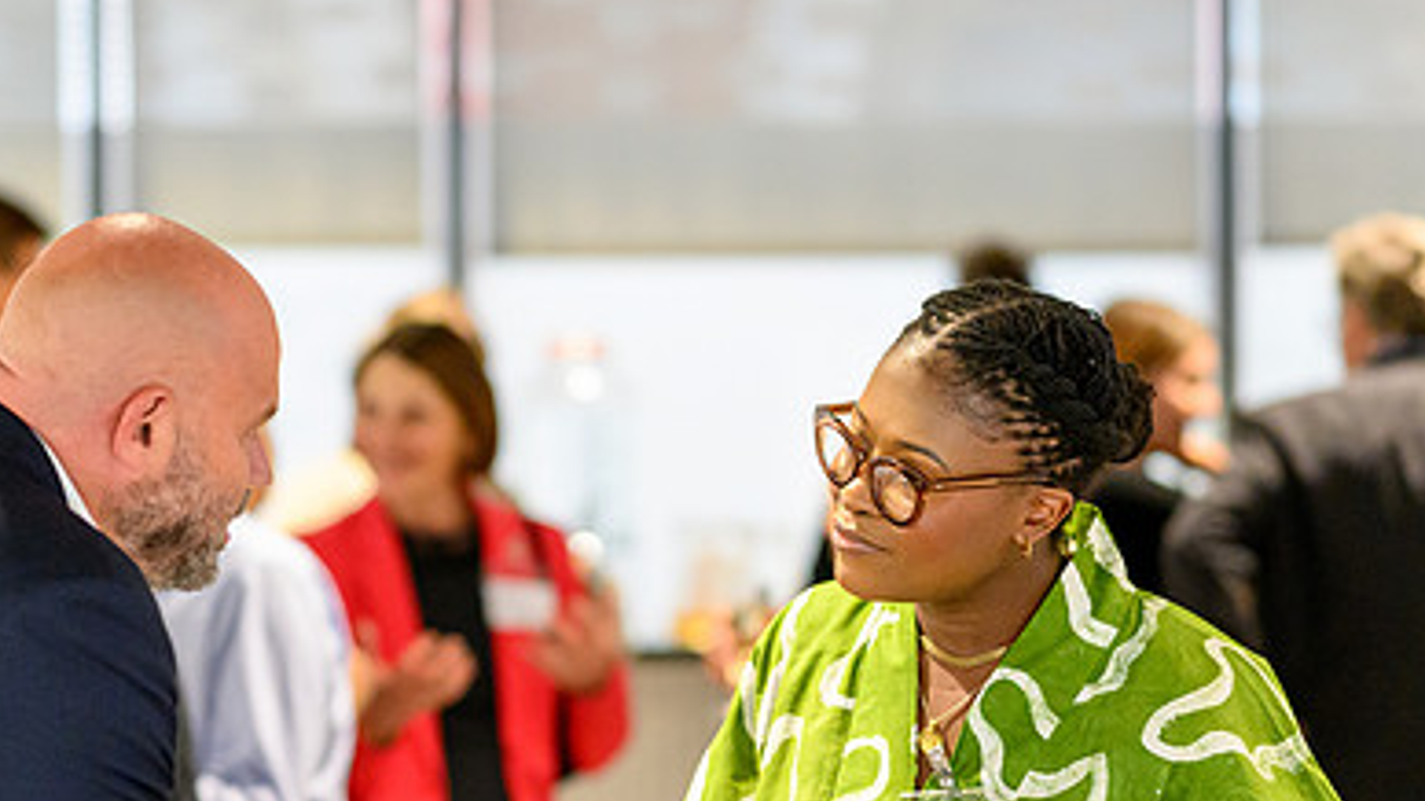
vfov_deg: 6.1
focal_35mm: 199
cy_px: 547
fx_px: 7517
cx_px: 562
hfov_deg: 10.8
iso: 3600
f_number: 1.8
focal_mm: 85
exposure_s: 1/500
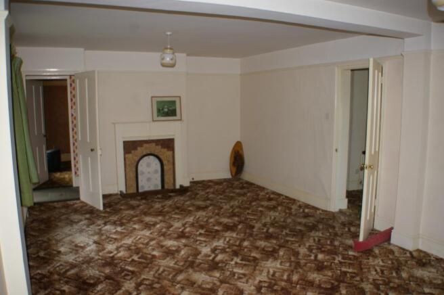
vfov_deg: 36.8
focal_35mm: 36
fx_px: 444
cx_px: 222
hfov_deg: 53.2
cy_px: 148
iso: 200
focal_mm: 24
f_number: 4
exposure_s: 1/45
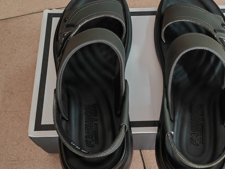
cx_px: 132
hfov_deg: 40.3
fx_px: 305
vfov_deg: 30.7
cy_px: 59
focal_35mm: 47
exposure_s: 1/50
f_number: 1.9
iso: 1600
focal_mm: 6.12
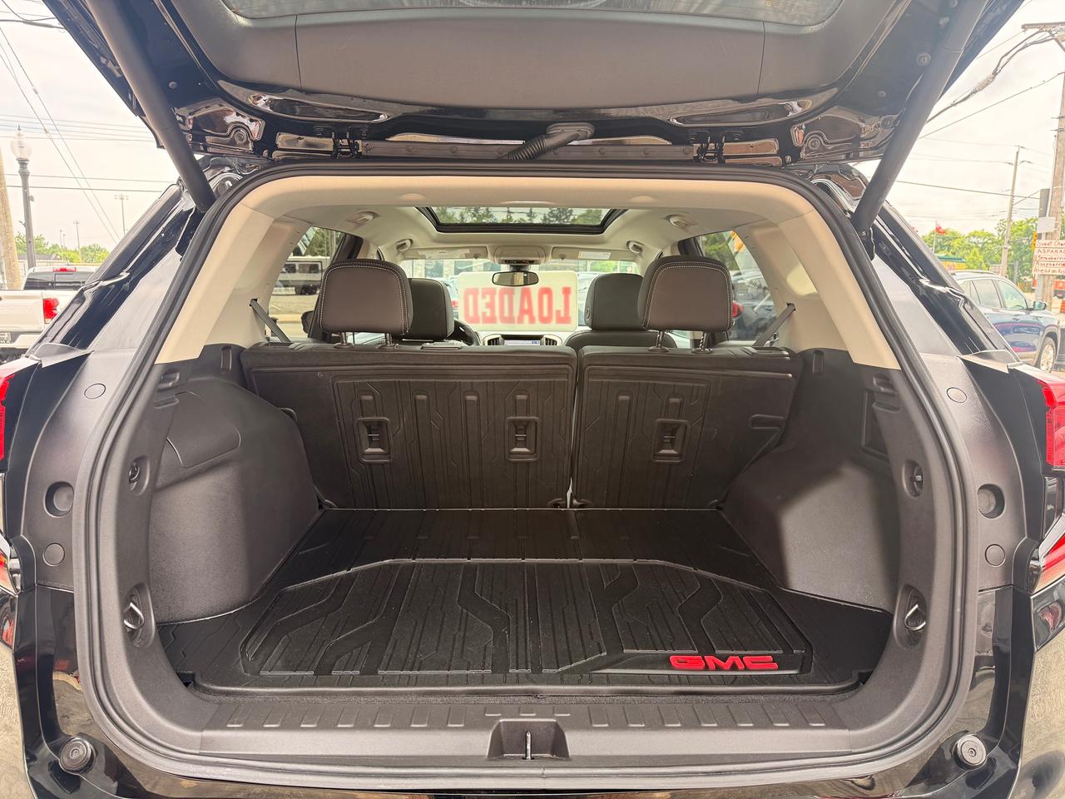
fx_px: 738
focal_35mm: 24
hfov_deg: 71.6
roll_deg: -1.3
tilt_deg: -8.6
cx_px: 532
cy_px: 400
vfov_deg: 56.8
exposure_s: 1/426
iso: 100
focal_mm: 6.76
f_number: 1.78
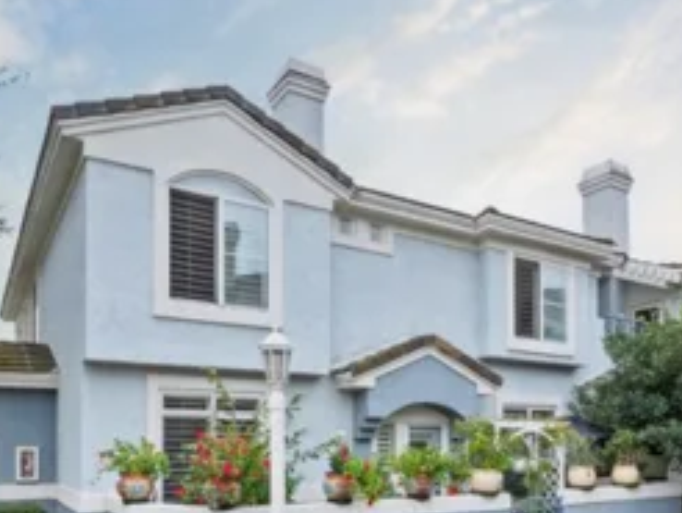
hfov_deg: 59.9
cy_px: 433
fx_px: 592
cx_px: 335
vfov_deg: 43.9
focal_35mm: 30
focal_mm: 16
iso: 80
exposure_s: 1/10
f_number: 22
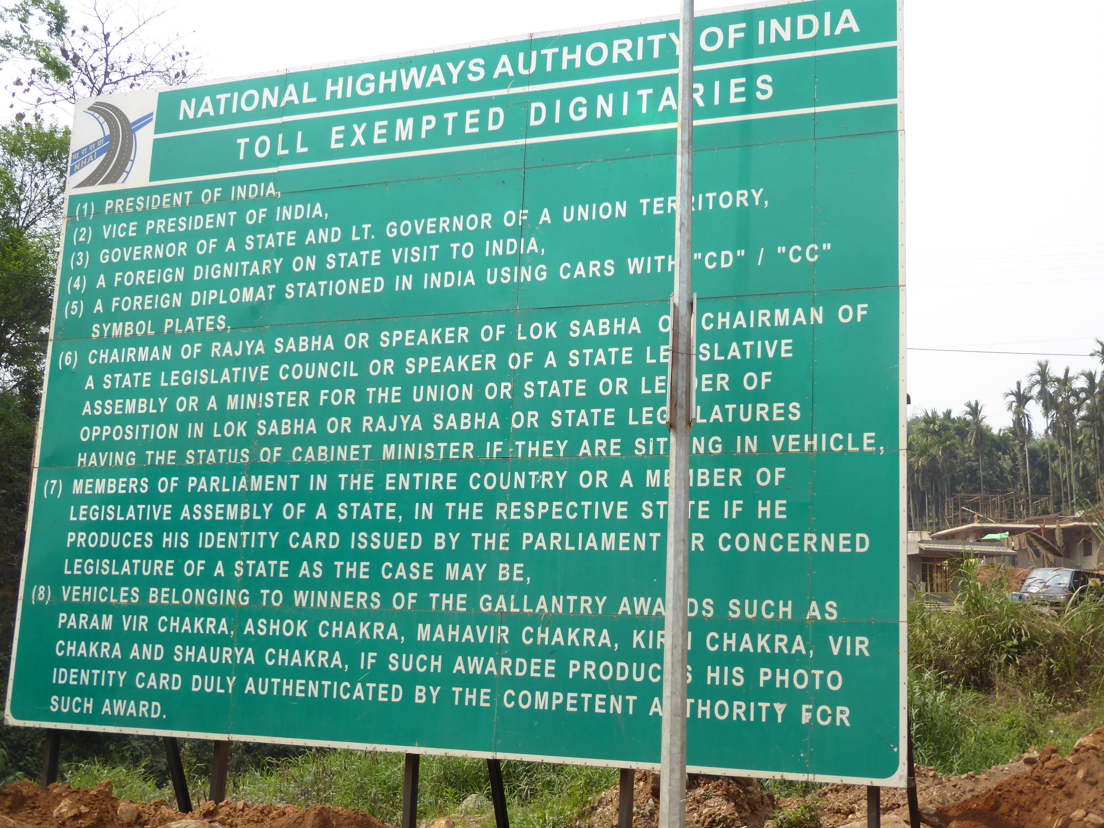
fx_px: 1467
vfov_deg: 31.5
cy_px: 414
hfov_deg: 41.2
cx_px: 552
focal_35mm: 46
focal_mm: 7.8
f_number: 3.9
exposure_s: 1/320
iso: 80
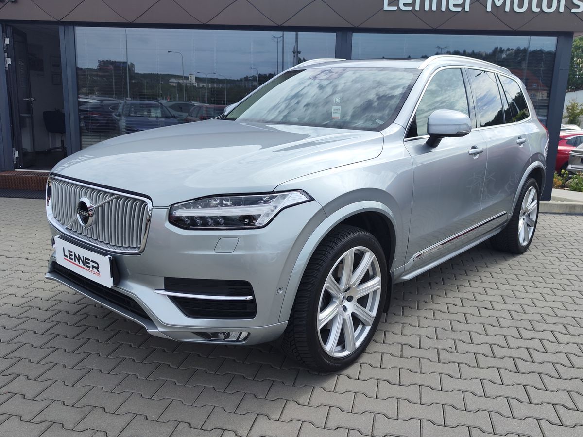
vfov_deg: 58.9
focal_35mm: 23
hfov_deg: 73.9
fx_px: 387
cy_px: 218
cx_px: 292
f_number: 1.69
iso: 50
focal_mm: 7.01
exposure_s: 1/873
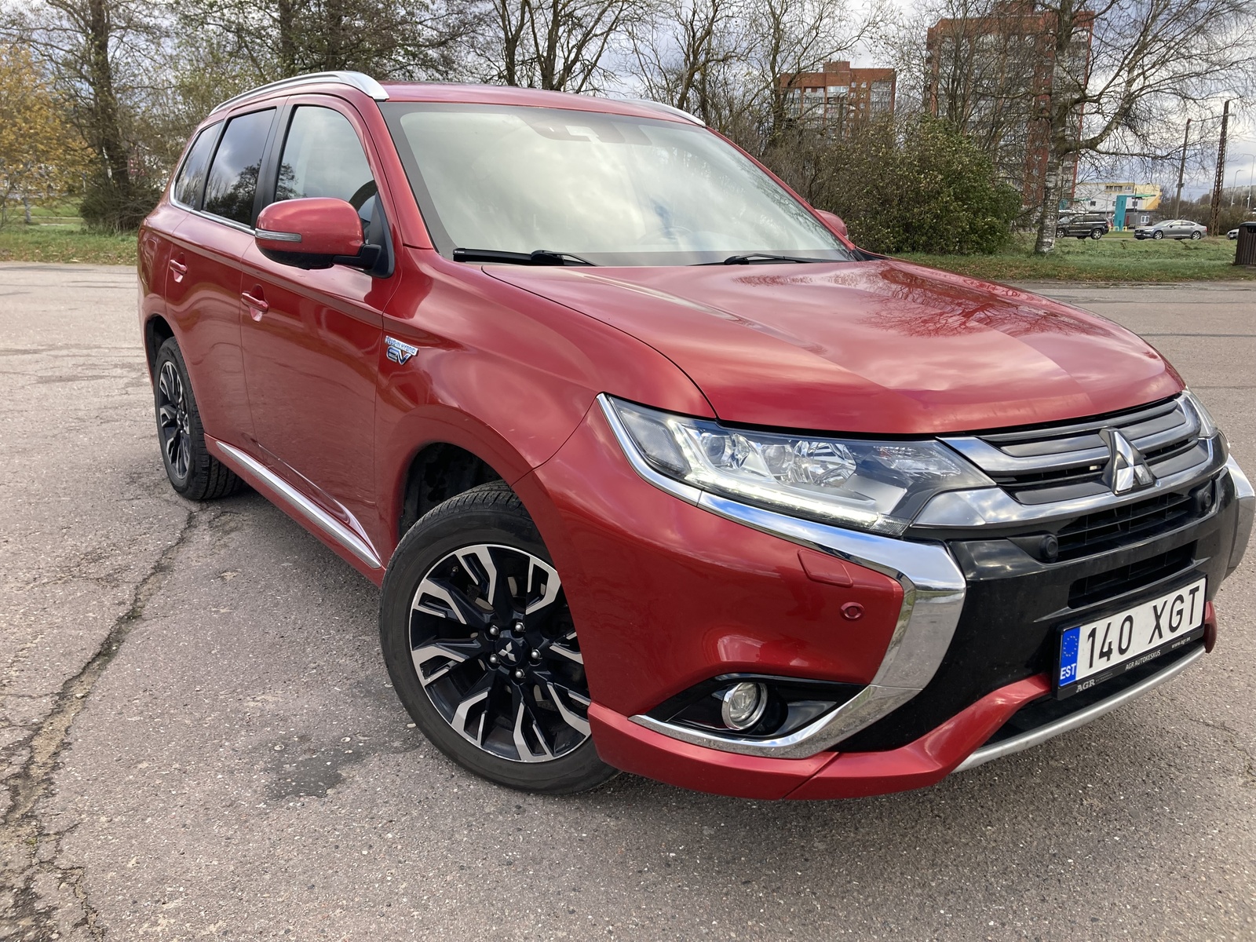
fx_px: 1016
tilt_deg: -11.8
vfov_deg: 49.7
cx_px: 628
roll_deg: -0.7
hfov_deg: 63.4
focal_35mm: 28
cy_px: 471
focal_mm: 3.99
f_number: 1.8
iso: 25
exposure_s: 1/121
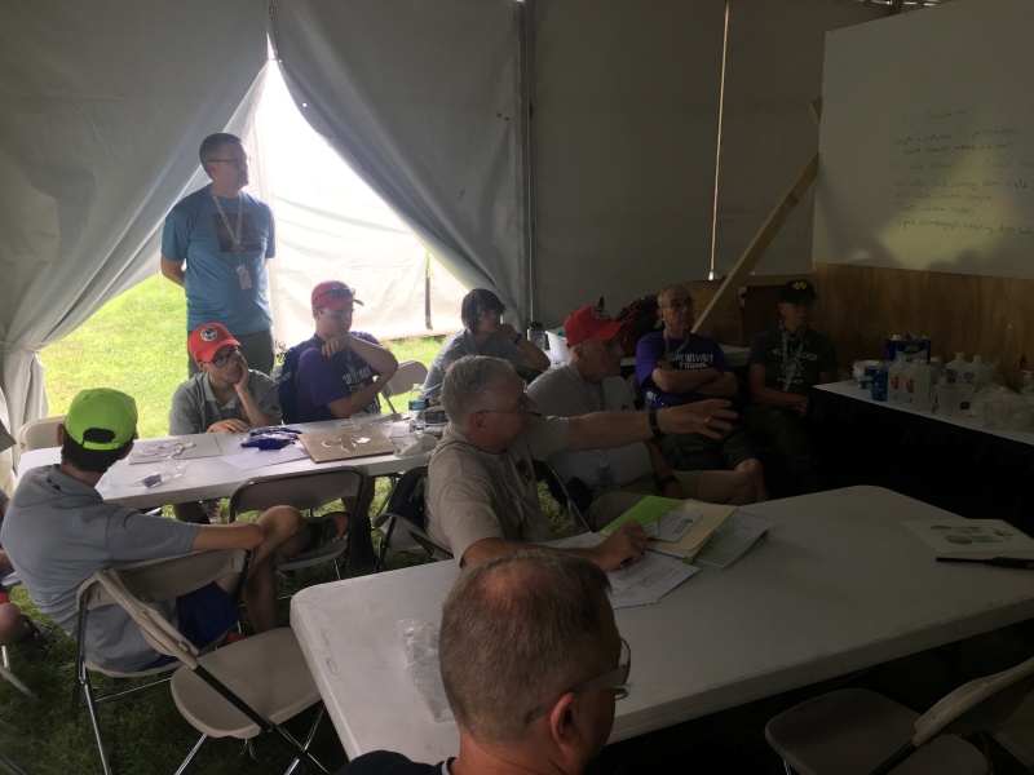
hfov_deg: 61.7
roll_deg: -0.6
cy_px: 388
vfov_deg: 48.2
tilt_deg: -17.3
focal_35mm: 29
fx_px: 866
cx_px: 517
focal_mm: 4.15
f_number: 2.2
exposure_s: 1/120
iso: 40
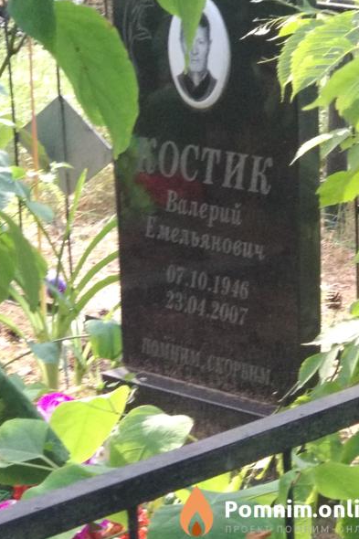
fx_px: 823
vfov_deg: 36.3
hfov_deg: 24.6
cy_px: 267
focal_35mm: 55
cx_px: 185
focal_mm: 5.99
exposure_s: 1/60
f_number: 2.6
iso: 500
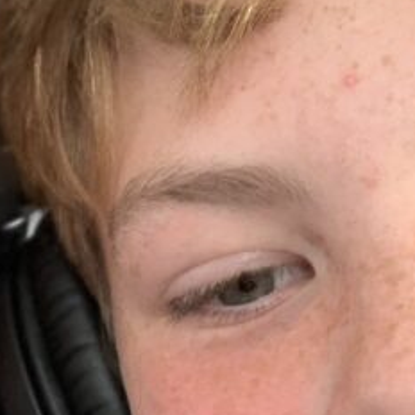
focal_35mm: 125
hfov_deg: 13.8
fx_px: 1695
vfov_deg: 13.6
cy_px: 467
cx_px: 41
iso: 125
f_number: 2.2
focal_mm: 2.87
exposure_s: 1/60
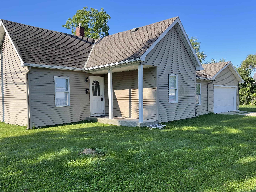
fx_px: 222
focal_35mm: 30
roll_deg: +0.1
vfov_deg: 46.7
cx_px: 124
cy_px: 105
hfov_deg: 59.9
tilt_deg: -3.2
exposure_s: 1/1767
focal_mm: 5.1
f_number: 1.6
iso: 32
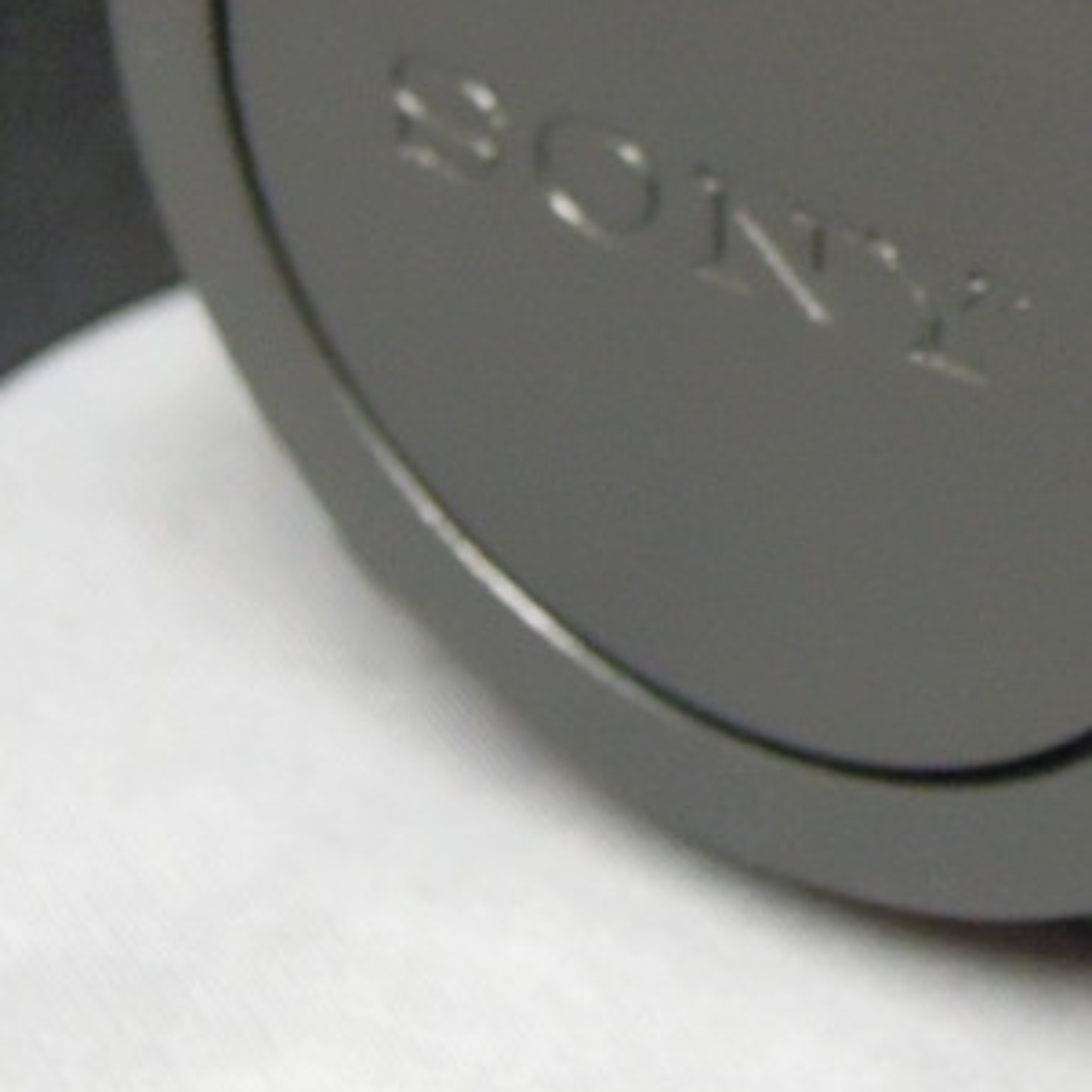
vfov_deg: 12.0
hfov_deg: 12.3
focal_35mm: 141
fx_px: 5032
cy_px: -406
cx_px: 1009
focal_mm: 7.2
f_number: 2.6
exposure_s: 1/50
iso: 800
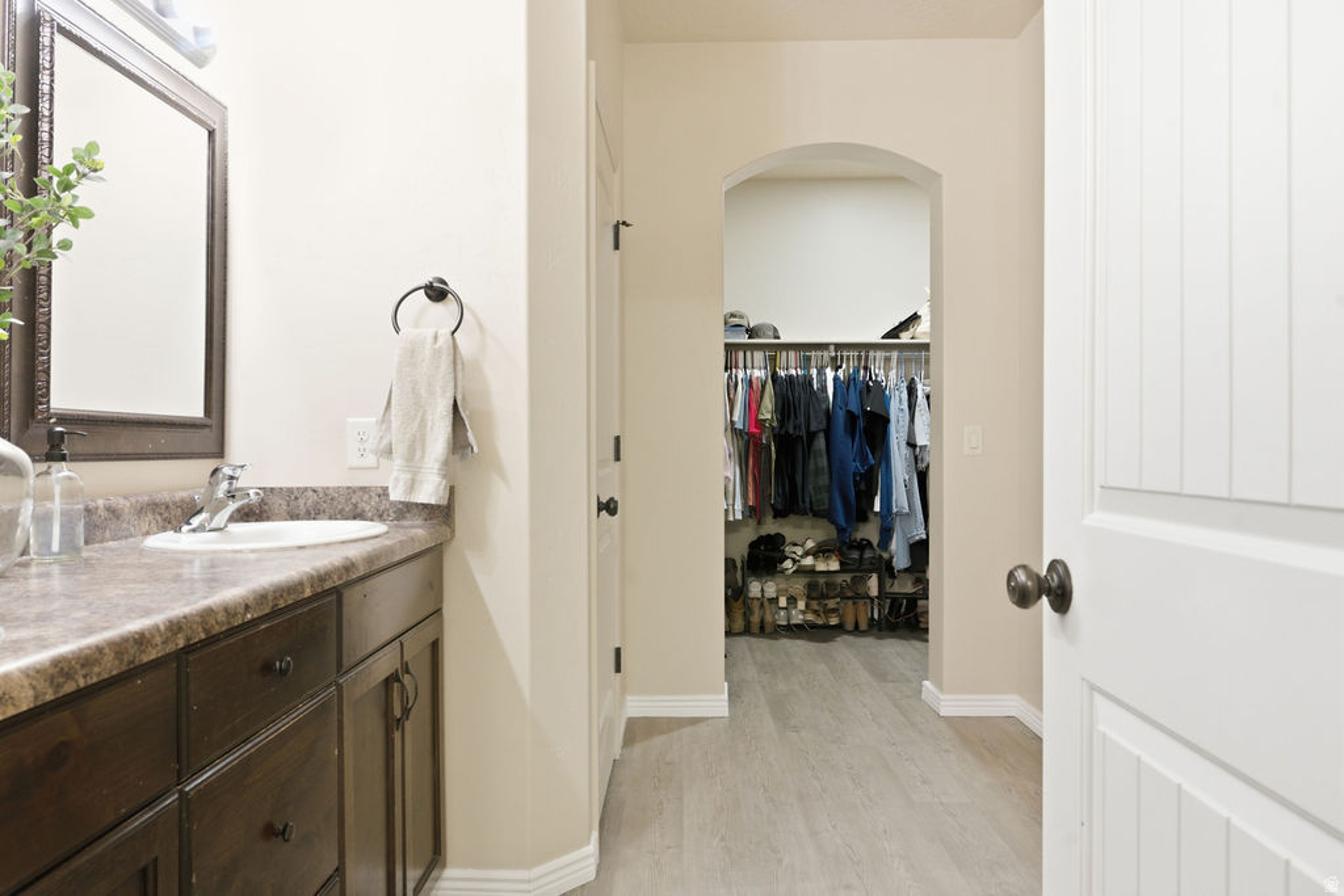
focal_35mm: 24
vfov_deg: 53.1
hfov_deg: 73.7
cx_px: 672
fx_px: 896
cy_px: 448
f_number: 8
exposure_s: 1/3.33
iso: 250
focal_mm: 24
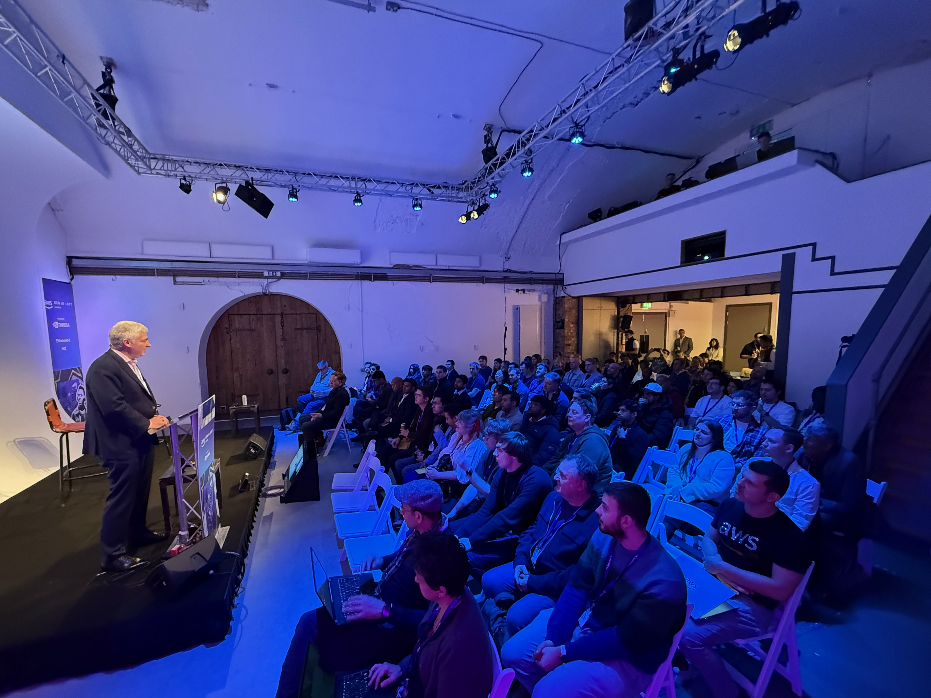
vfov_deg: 81.7
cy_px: 370
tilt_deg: -4.0
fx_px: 403
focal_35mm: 15
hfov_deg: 98.1
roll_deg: -0.2
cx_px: 448
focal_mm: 2.22
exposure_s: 1/54
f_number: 2.2
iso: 1000
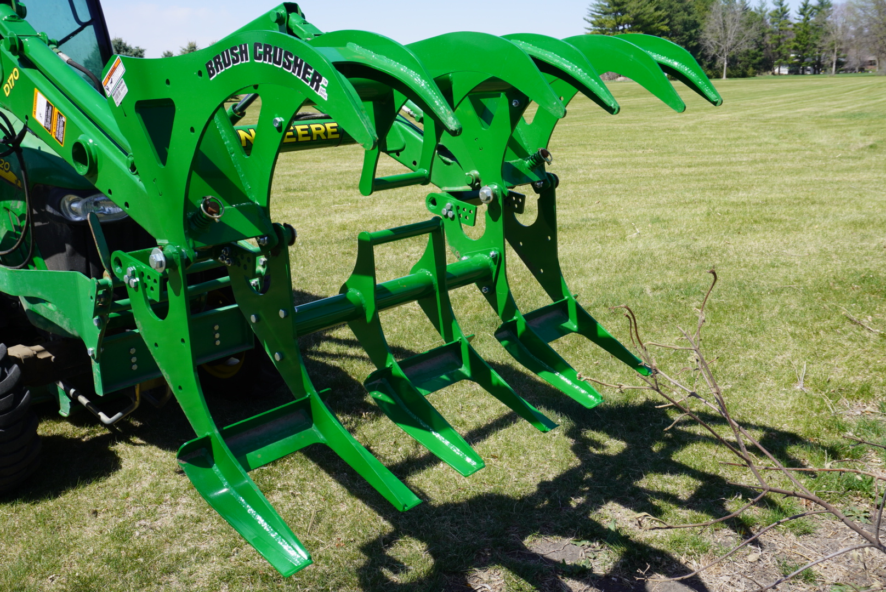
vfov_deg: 38.4
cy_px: 296
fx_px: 850
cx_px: 443
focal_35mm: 34
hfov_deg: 55.1
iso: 100
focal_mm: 23
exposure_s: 1/125
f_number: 10
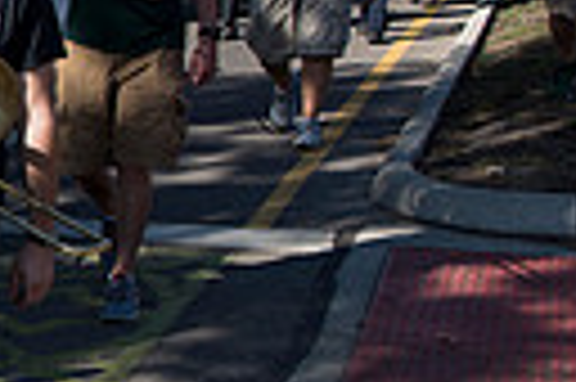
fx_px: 1742
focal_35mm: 109
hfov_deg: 15.6
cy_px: 146
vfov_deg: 12.5
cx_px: -513
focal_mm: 24
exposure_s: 1/1600
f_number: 4.5
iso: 250
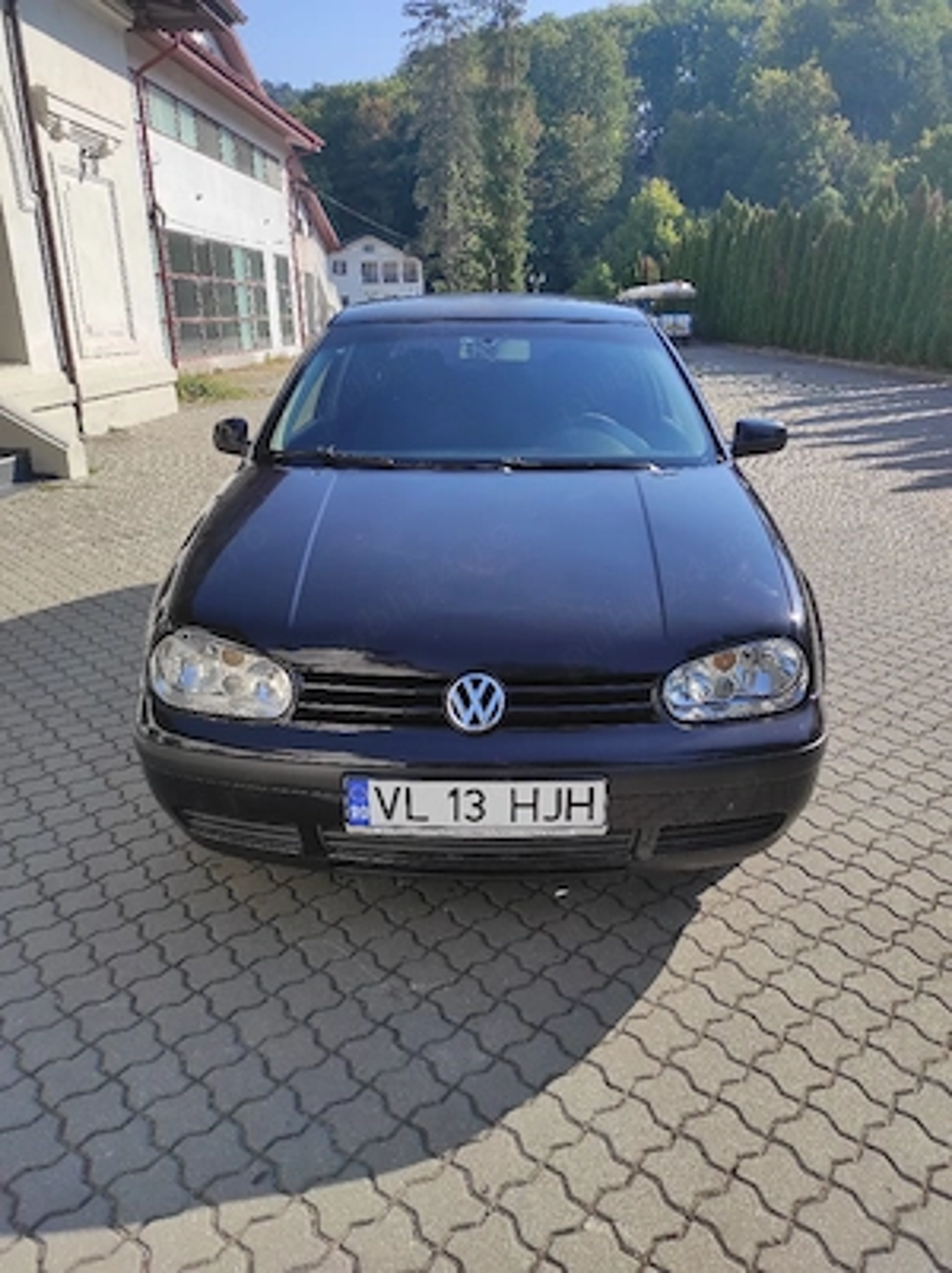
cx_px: 476
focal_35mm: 25
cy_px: 636
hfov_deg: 54.8
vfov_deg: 69.4
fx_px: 918
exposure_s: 1/2500
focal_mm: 5.43
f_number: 1.89
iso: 100
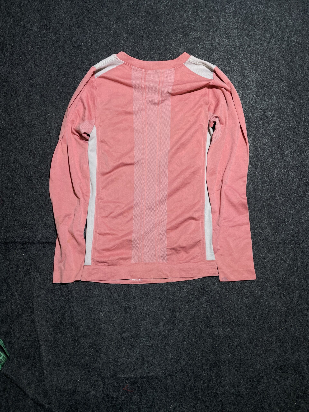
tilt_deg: -62.7
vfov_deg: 67.3
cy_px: 206
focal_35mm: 26
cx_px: 154
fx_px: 309
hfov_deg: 53.1
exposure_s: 1/100
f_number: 1.6
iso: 64
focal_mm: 4.2
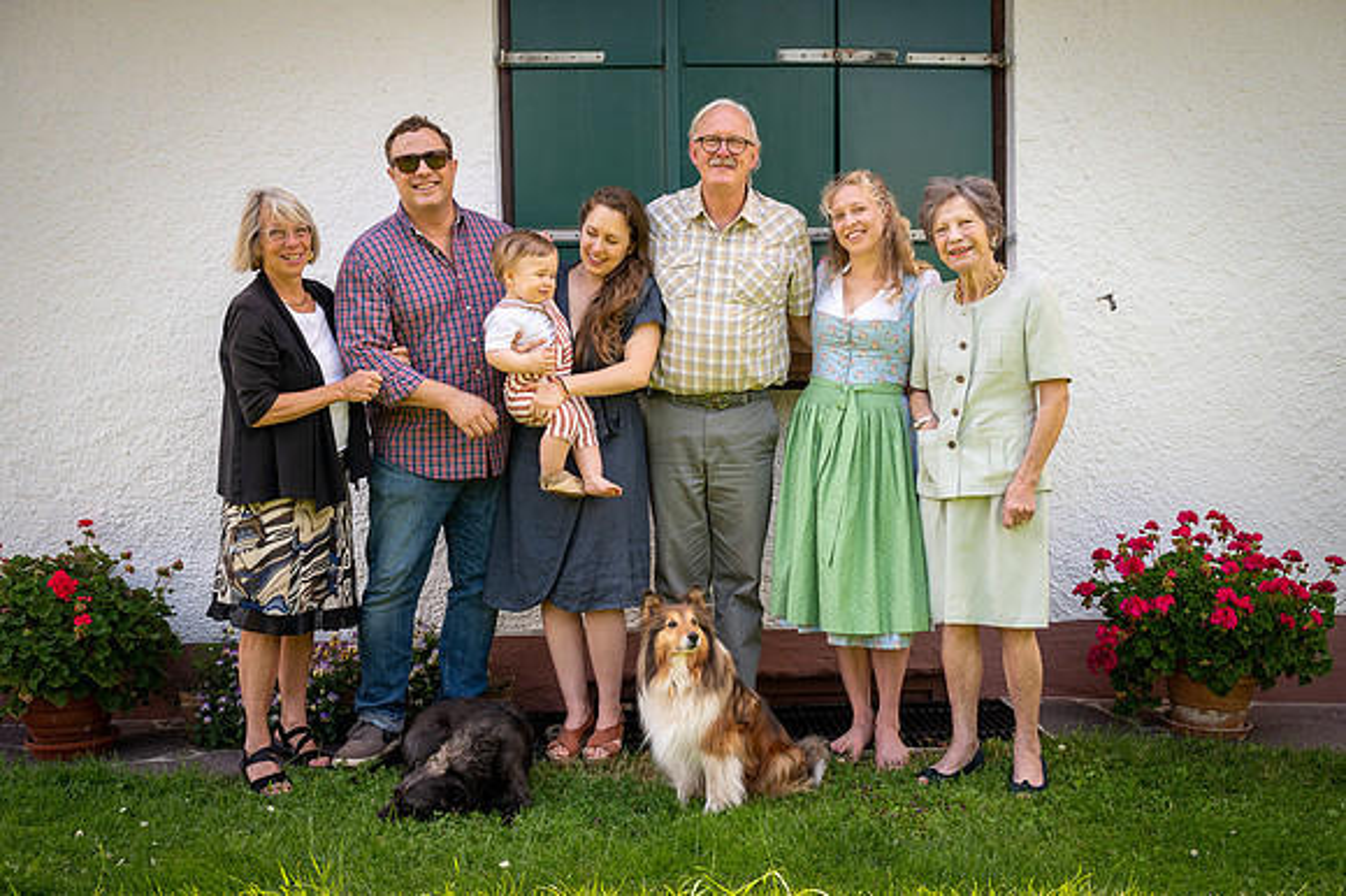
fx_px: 1314
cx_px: 707
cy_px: 470
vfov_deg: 37.6
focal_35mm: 35
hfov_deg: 54.2
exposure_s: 1/200
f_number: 8
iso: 250
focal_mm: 33.5
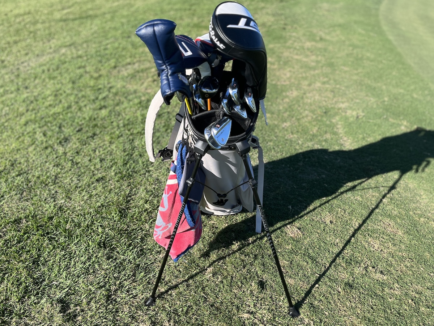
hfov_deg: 67.3
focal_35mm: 26
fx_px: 326
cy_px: 163
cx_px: 217
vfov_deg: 53.1
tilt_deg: -32.4
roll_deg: -1.9
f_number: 1.6
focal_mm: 5.1
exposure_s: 1/1404
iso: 50
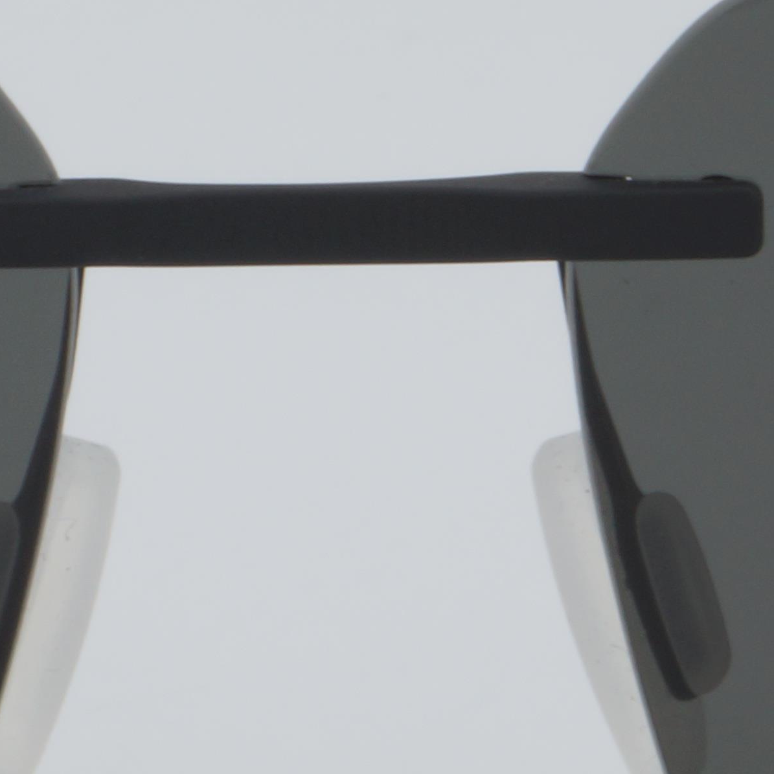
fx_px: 8908
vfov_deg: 5.0
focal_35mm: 352
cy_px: 351
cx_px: 313
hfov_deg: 5.0
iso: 100
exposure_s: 1/4
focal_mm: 55
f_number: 32
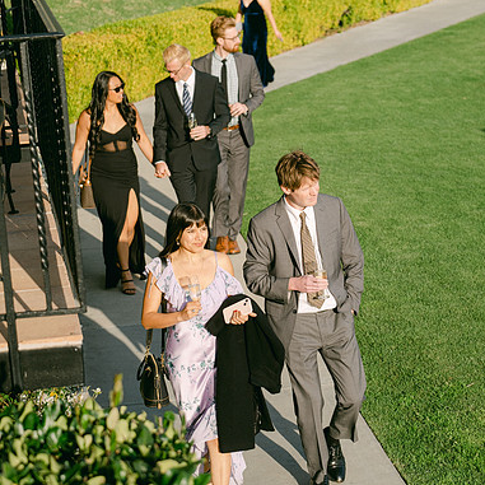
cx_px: 309
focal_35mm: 97
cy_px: 244
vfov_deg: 17.9
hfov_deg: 17.9
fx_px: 1538
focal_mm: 50
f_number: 2.8
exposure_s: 1/1600
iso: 160
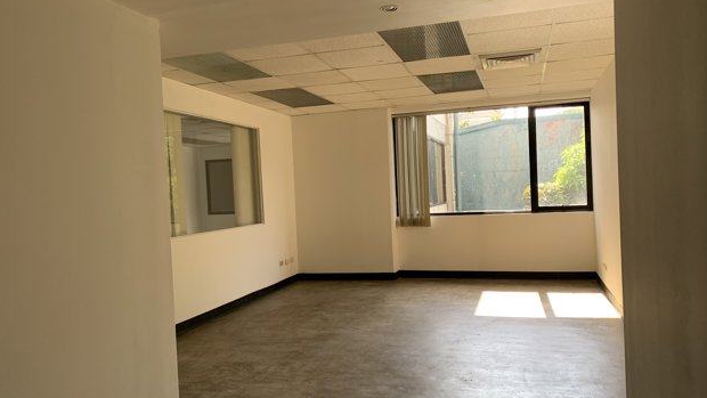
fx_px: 544
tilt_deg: -2.2
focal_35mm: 29
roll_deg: +1.9
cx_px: 348
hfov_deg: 66.1
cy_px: 205
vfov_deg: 40.2
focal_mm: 4.25
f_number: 1.8
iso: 64
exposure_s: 1/121
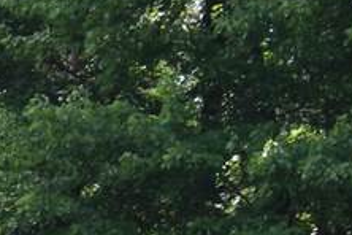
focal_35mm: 476
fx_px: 4653
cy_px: 533
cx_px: -641
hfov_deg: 4.2
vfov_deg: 2.9
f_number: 7.1
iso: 200
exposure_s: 1/250
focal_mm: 55
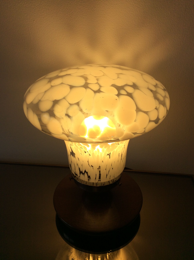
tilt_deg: -30.3
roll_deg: +1.8
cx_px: 97
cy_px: 130
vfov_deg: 56.9
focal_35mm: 32
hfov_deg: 44.1
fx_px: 240
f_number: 2.4
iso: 32
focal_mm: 3.3
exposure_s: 1/681
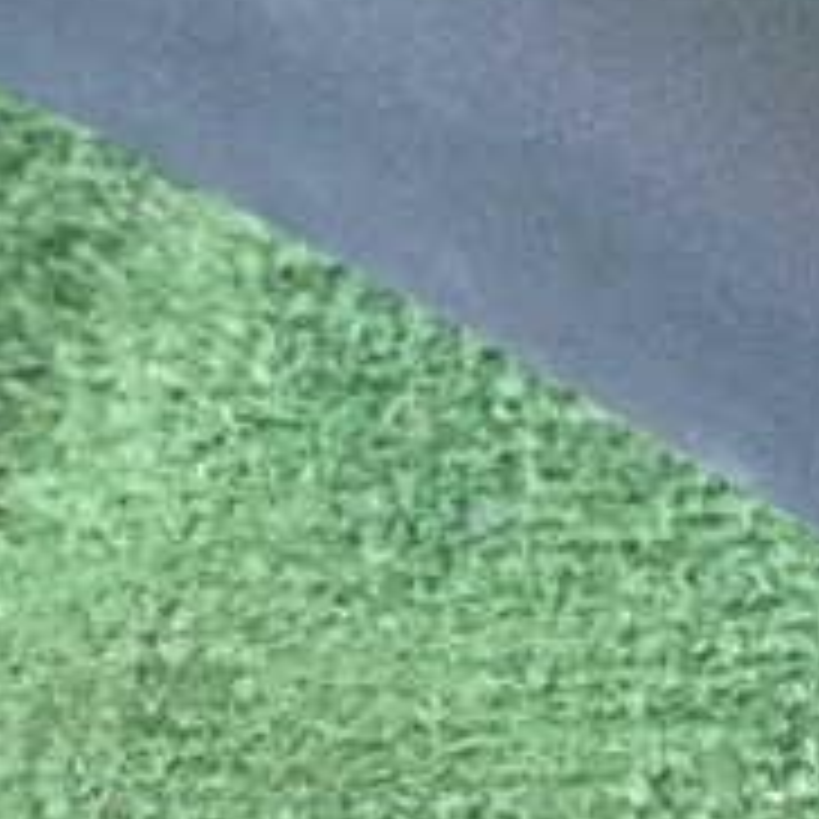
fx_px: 1954
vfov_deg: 23.7
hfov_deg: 20.6
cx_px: 1188
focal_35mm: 73
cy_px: 436
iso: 1600
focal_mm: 4.5
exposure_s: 1/125
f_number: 2
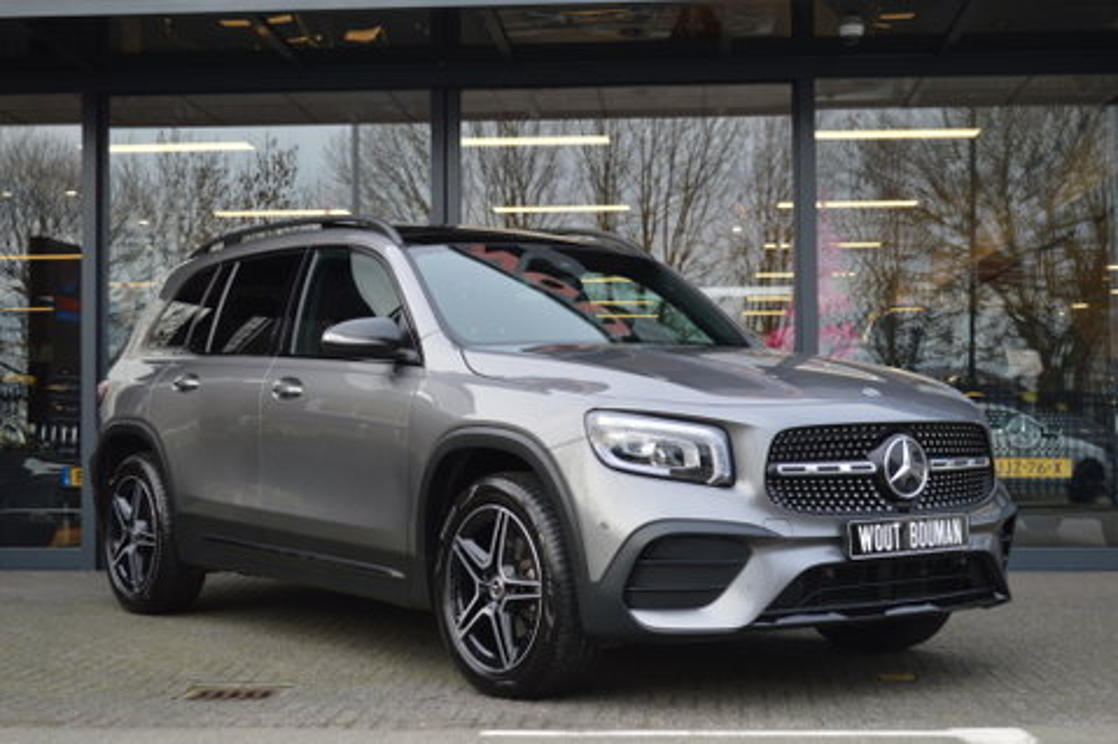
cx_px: 559
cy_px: 372
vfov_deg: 25.0
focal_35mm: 54
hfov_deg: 36.9
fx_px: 1676
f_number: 5.6
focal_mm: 36
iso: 320
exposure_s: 1/125
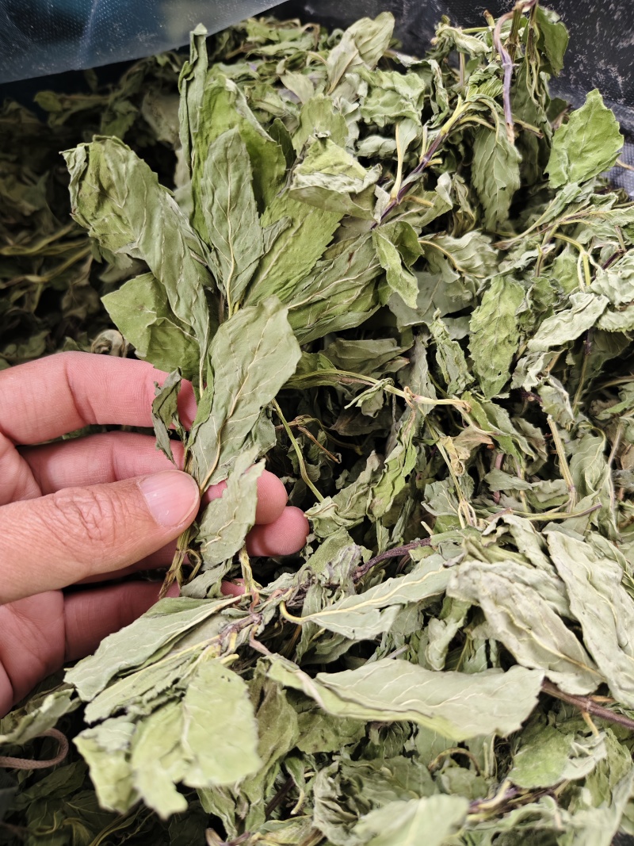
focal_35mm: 23
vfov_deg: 73.9
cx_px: 317
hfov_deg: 58.9
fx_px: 562
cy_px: 423
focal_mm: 5.56
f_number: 1.88
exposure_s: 1/100
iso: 172
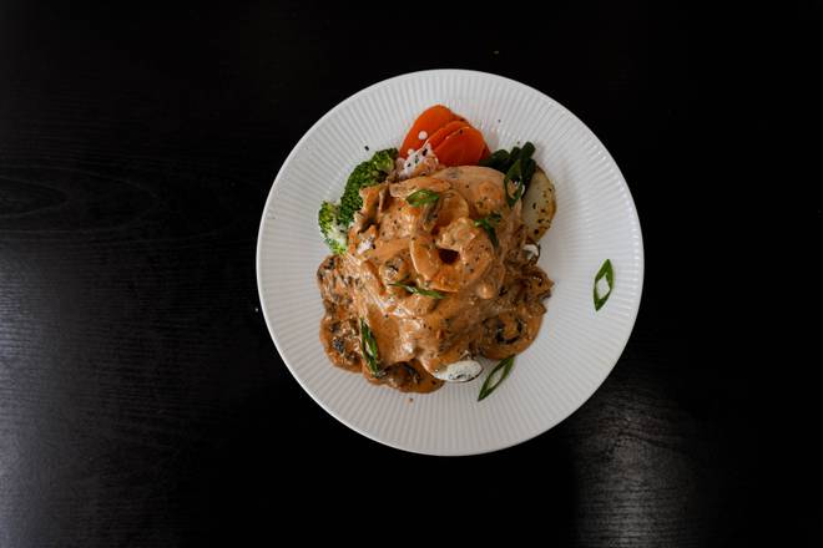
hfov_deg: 73.7
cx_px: 412
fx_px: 549
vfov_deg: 53.1
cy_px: 274
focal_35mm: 24
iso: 125
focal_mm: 16
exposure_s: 1/30
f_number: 5.6
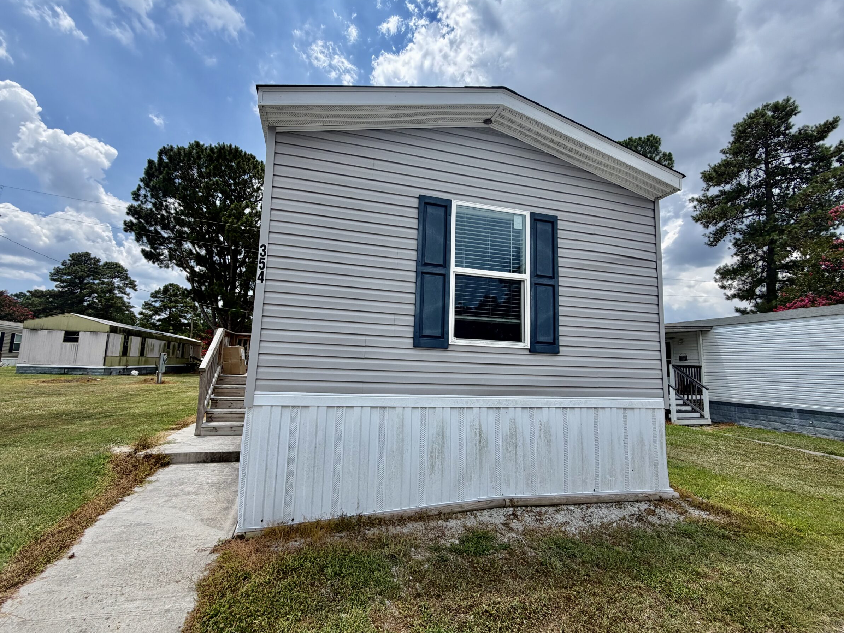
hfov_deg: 98.1
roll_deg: -2.0
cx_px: 402
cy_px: 323
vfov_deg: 81.7
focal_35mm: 15
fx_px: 366
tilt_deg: +6.6
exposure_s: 1/955
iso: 25
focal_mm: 2.22
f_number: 2.2
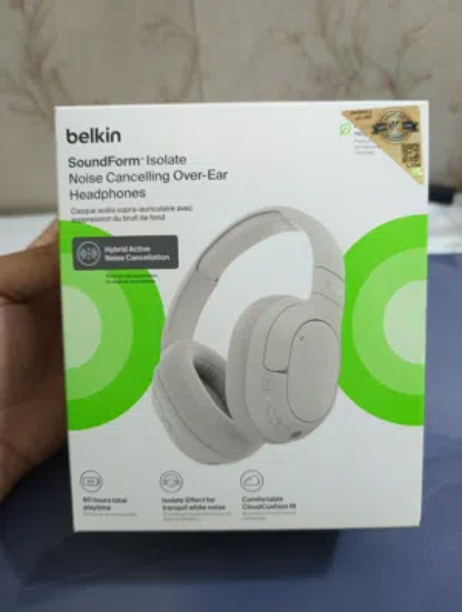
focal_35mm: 23
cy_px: 306
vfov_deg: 73.8
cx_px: 231
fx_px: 408
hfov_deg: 59.0
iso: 800
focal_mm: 6.06
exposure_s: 1/50
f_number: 1.69
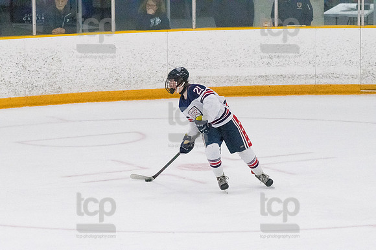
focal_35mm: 255
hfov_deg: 8.1
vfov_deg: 5.4
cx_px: 188
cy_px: 125
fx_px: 2662
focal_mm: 170
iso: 8000
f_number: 5
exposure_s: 1/1600
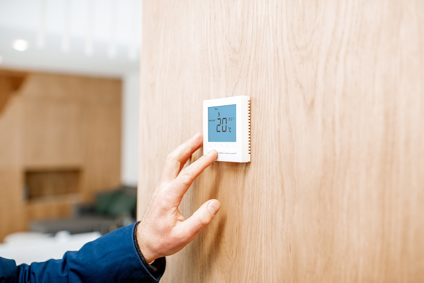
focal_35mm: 35
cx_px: 212
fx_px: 412
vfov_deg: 37.9
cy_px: 142
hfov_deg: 54.4
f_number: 2.2
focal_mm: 35
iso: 320
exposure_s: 1/200
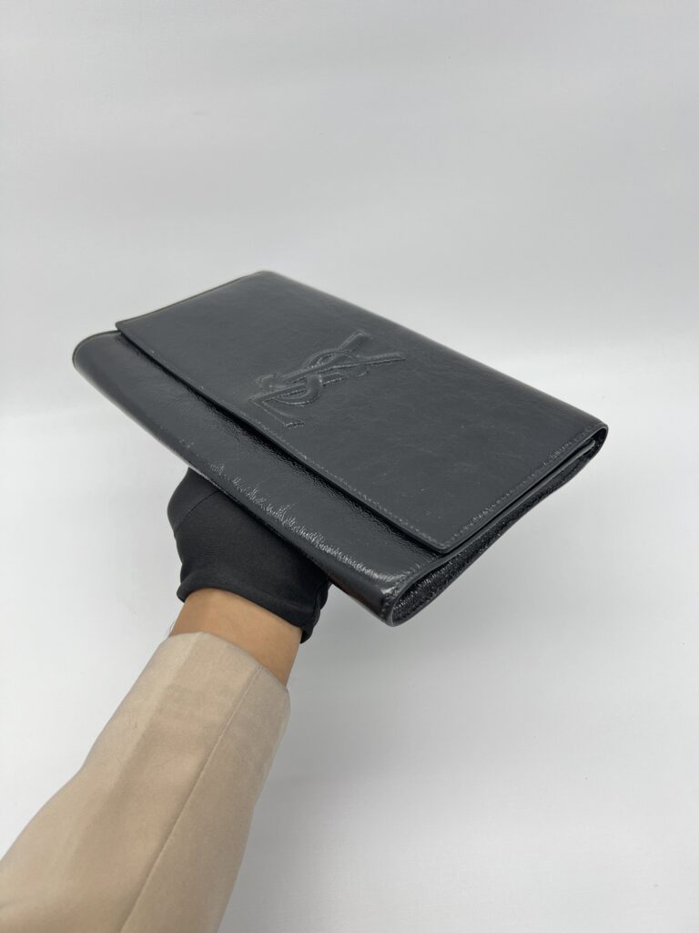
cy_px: 466
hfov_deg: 53.1
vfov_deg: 67.3
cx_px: 350
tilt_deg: -43.0
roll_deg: +7.0
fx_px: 700
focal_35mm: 26
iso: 32
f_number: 1.5
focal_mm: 5.7
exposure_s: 1/100
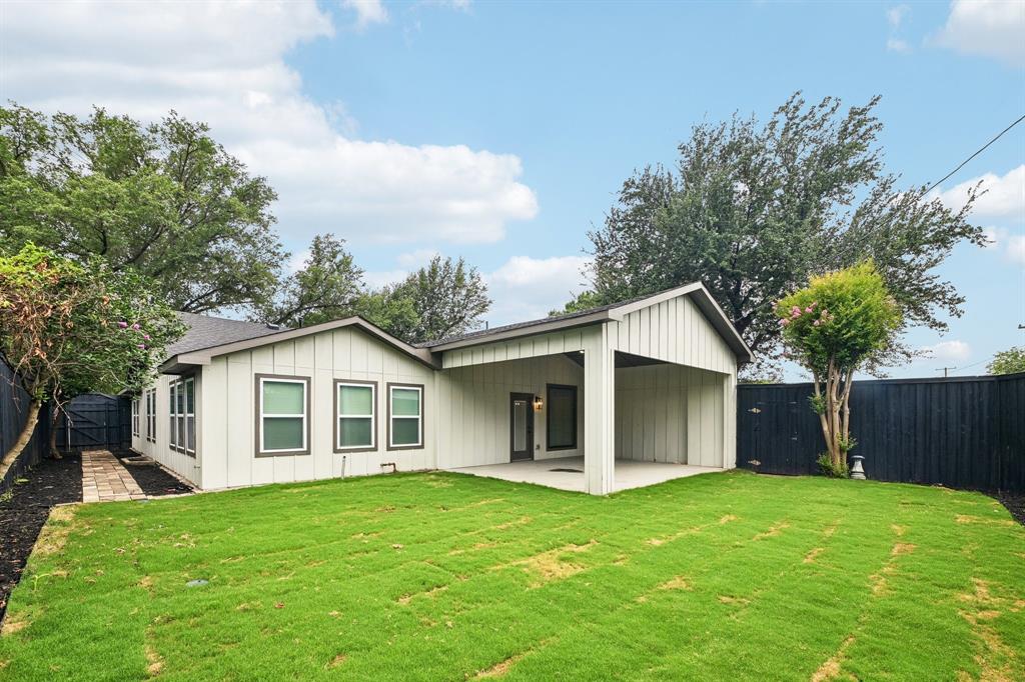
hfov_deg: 104.3
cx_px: 512
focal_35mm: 14
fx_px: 398
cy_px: 341
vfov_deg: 81.2
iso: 400
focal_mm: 14
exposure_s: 1/500
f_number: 8
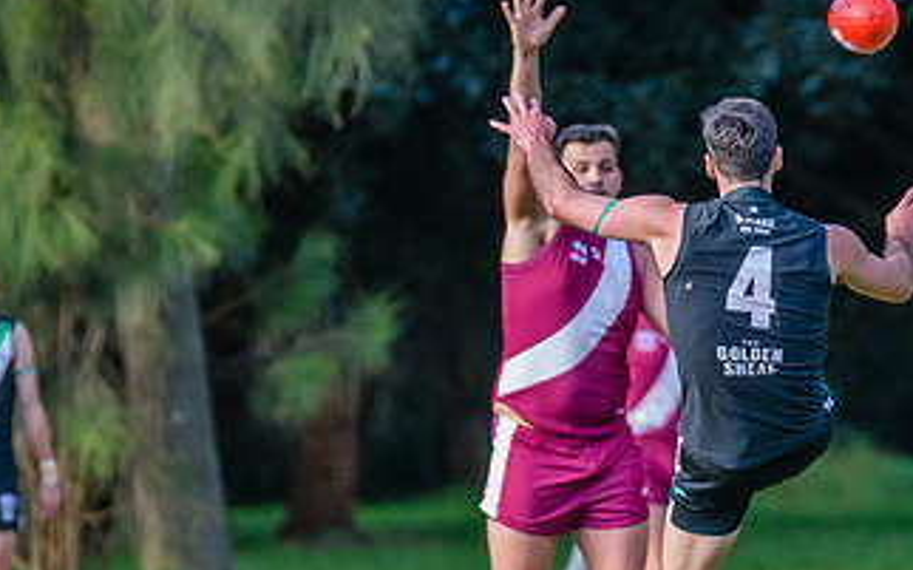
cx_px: 640
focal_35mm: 906
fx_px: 22535
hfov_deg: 2.3
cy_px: 335
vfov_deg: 1.4
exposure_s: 1/2500
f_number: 4
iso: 2800
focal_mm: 310
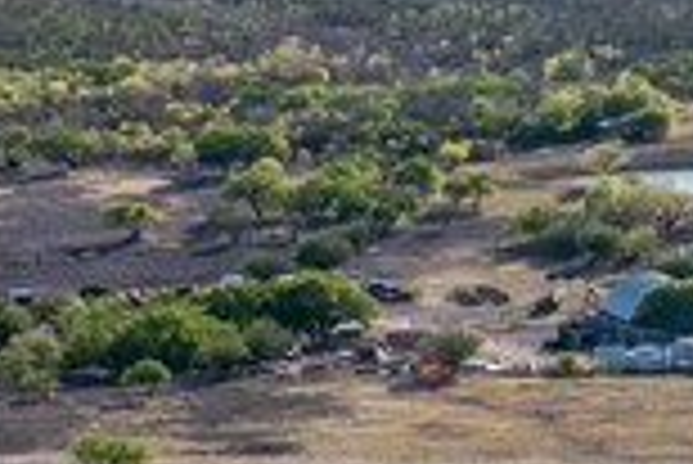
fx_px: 3796
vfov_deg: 6.9
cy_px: 741
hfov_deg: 10.1
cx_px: 990
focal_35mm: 197
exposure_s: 1/640
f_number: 6.3
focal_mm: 10.26
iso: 100
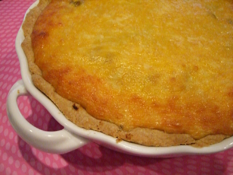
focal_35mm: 38
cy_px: 88
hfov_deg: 49.0
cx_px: 116
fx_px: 256
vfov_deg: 37.7
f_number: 2.7
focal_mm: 6.2
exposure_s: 1/80
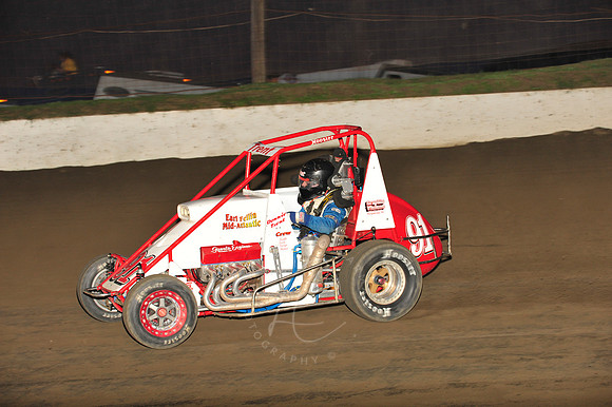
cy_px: 204
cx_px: 306
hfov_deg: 18.3
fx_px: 1903
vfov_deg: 12.2
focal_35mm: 112
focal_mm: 112
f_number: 6.3
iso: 800
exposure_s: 1/320
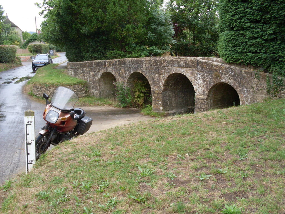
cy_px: 107
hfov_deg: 49.0
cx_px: 142
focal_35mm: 38
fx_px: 313
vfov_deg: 37.7
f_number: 2.8
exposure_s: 1/180
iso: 80
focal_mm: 6.3
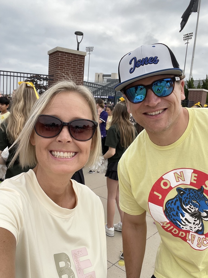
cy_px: 139
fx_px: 240
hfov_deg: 46.8
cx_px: 104
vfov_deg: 60.0
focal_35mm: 30
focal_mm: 2.71
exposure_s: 1/450
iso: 25
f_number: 2.2
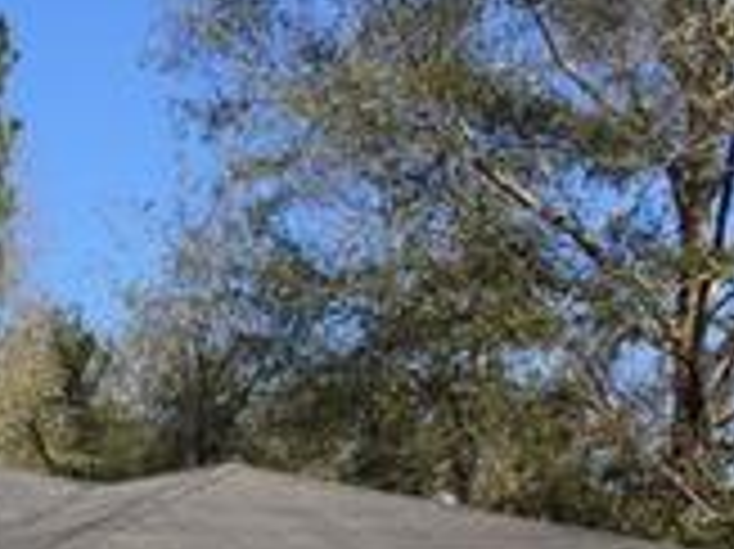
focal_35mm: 114
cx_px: -324
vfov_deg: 12.3
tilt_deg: -4.1
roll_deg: -1.0
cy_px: 855
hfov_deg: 16.0
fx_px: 2415
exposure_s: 1/1980
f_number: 2.2
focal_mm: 4.15
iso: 32
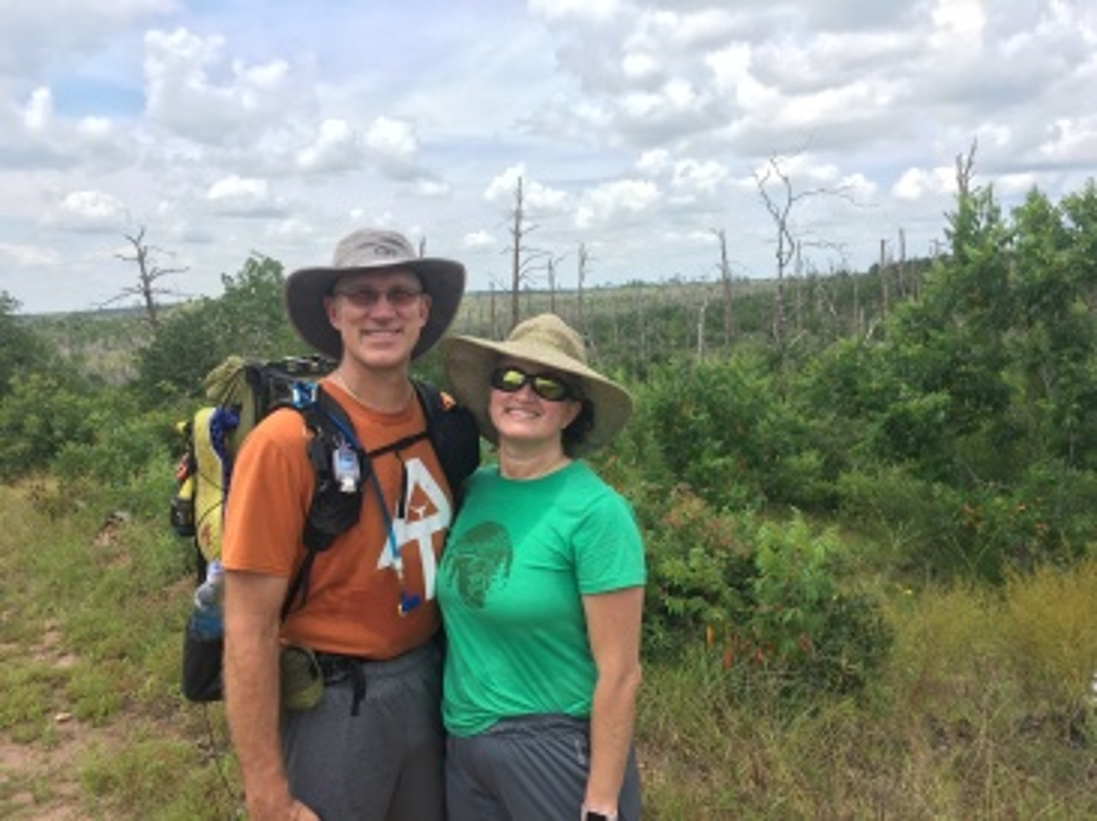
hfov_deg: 61.7
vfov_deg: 48.2
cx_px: 548
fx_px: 918
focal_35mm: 29
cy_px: 410
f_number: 2.2
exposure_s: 1/712
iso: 25
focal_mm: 4.15
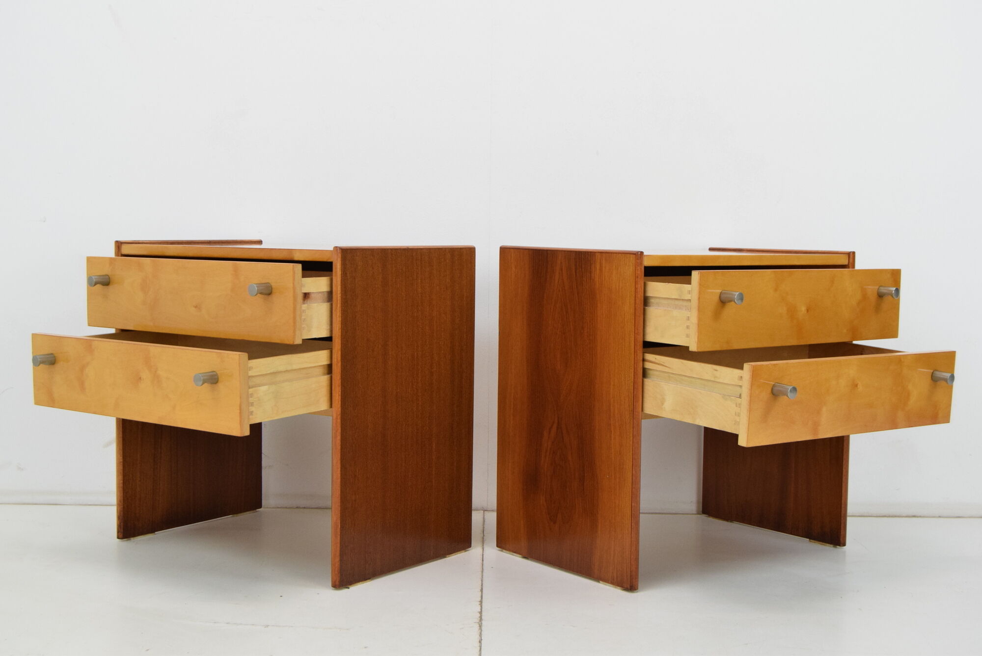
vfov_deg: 28.1
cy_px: 328
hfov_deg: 41.1
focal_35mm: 48
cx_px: 491
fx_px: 1310
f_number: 7.1
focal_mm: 32
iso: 1600
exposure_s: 1/200
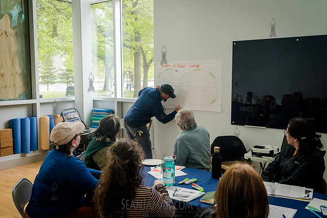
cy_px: 109
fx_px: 336
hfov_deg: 51.9
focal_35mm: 37
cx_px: 164
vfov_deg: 36.0
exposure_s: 1/200
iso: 1250
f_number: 5.6
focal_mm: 35
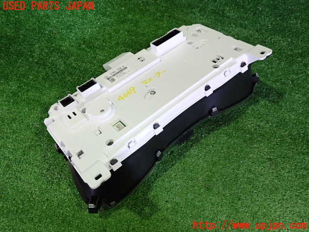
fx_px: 268
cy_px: 116
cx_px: 154
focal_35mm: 30
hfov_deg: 60.0
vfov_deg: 46.8
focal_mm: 5.4
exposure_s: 1/30
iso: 400
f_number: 2.3
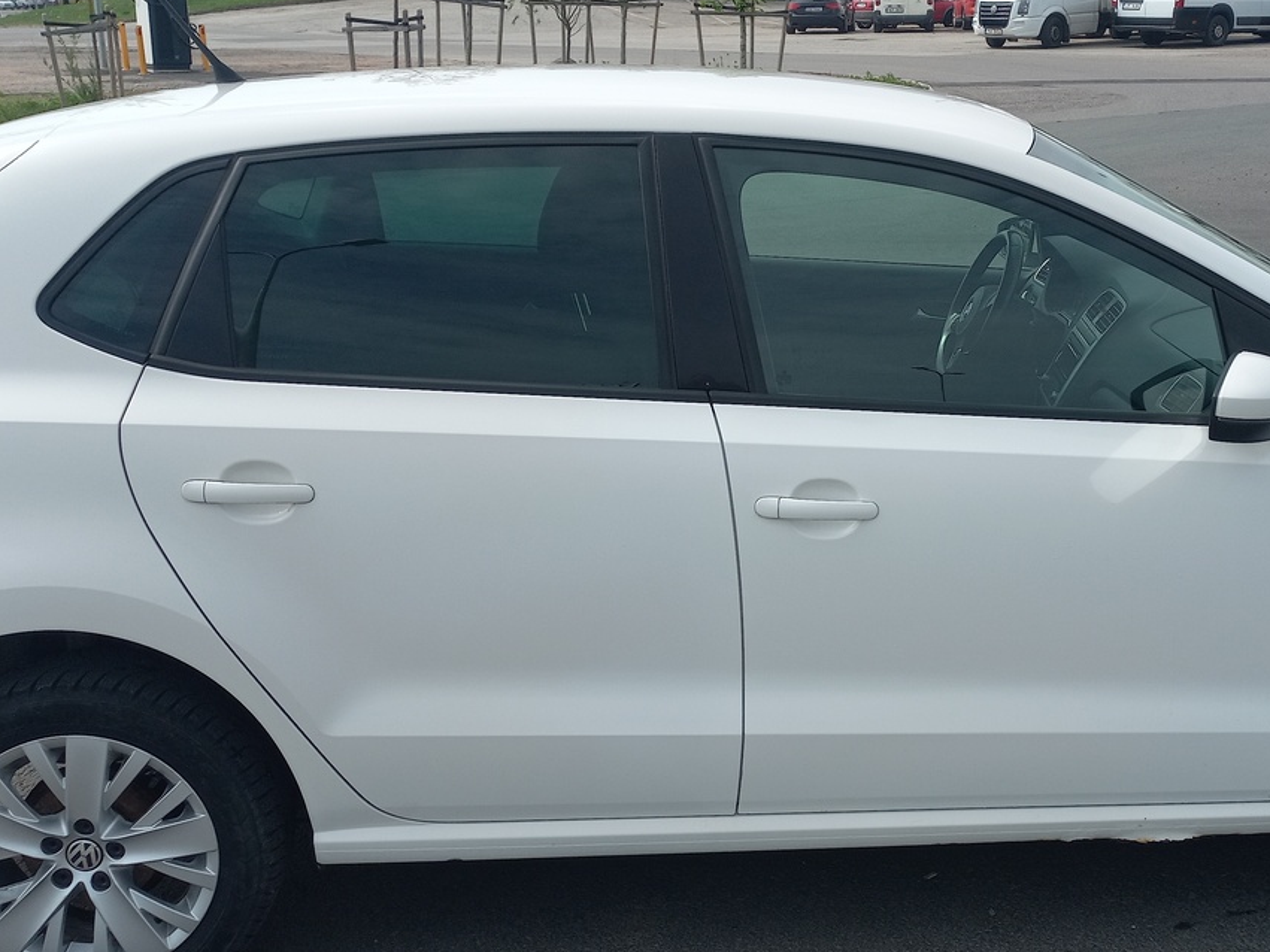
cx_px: 810
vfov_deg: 30.9
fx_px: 1724
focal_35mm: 47
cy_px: 466
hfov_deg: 40.1
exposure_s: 1/723
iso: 25
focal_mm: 4.6
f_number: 1.8
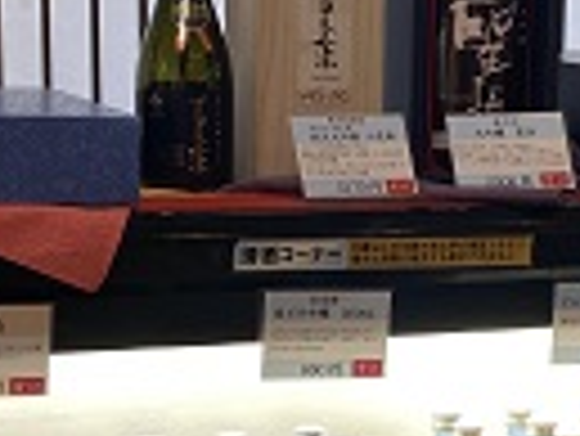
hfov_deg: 17.9
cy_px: 357
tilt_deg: -9.3
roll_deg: -1.9
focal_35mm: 109
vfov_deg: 13.5
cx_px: 427
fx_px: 1828
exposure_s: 1/120
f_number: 1.8
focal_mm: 4.25
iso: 64
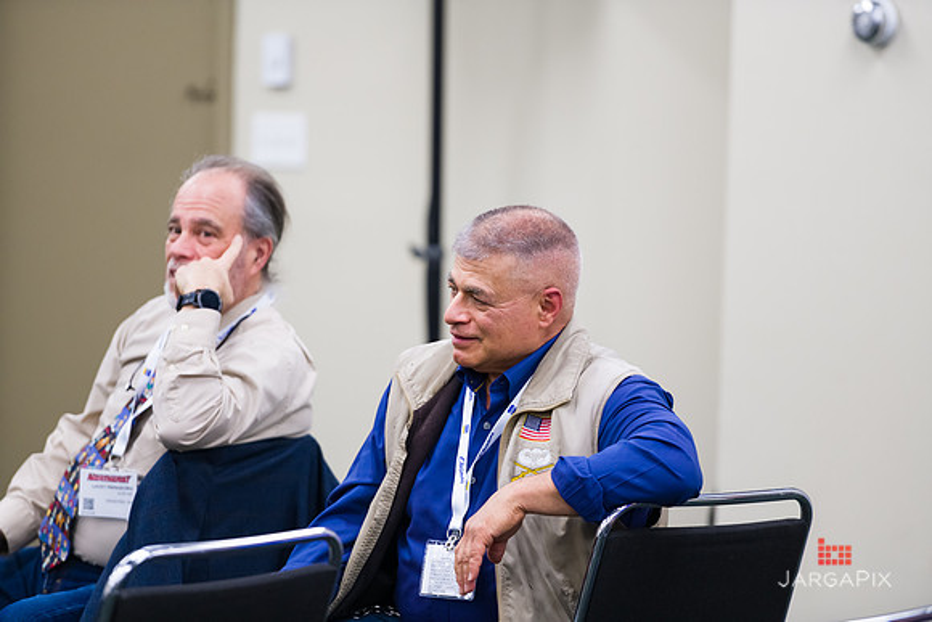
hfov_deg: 10.3
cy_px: 311
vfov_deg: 6.9
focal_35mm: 200
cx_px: 466
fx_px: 5179
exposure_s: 1/200
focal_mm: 200
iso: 1250
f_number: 3.2
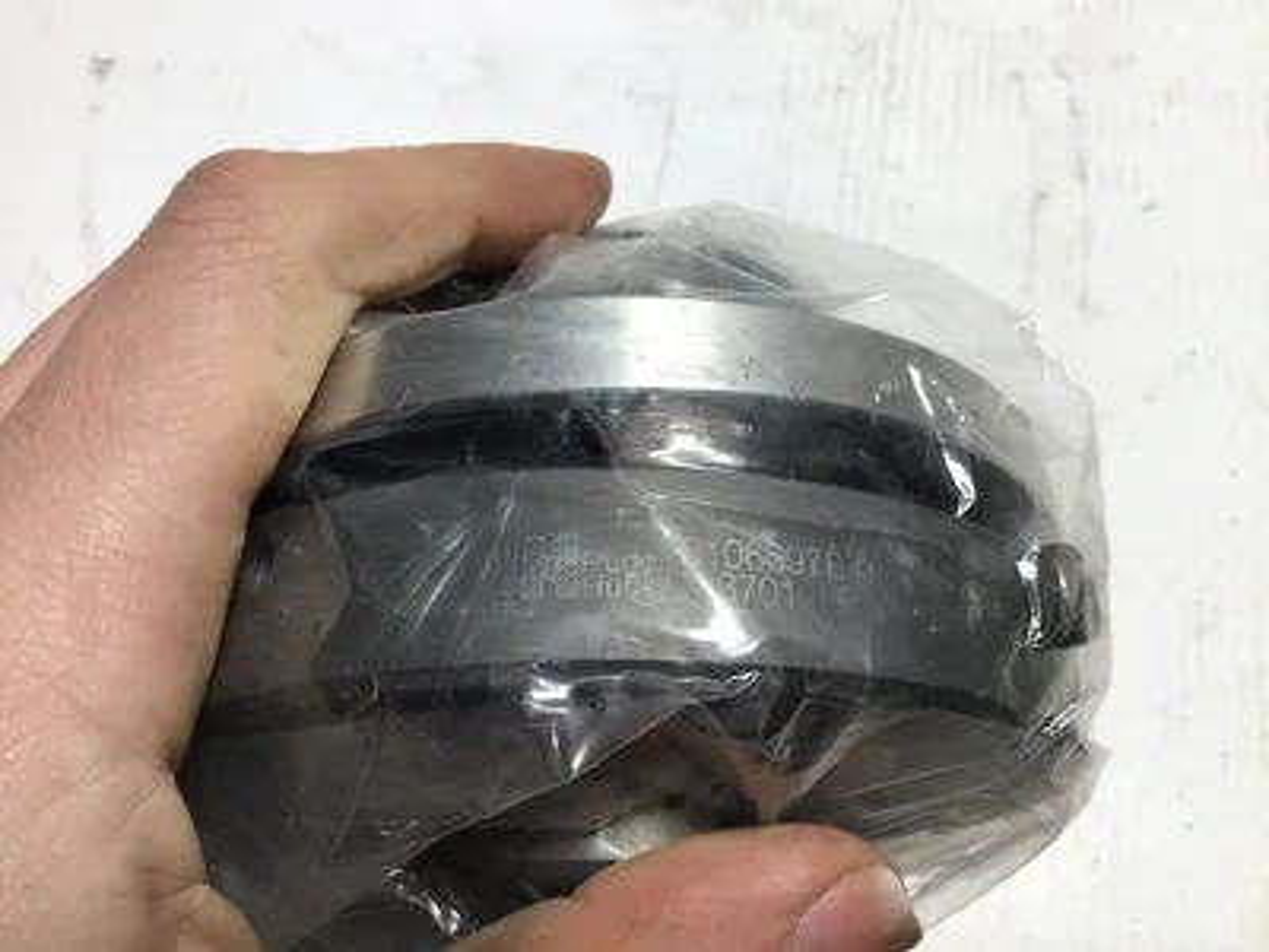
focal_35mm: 31
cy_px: 476
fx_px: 1136
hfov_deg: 58.4
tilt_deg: -66.2
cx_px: 634
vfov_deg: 45.4
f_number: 2.4
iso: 32
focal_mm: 3.3
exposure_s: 1/120
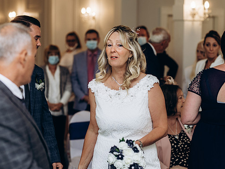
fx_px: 650
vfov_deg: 14.8
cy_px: 87
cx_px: 118
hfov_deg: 19.6
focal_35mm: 100
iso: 320
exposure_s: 1/160
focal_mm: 85
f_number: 2.5
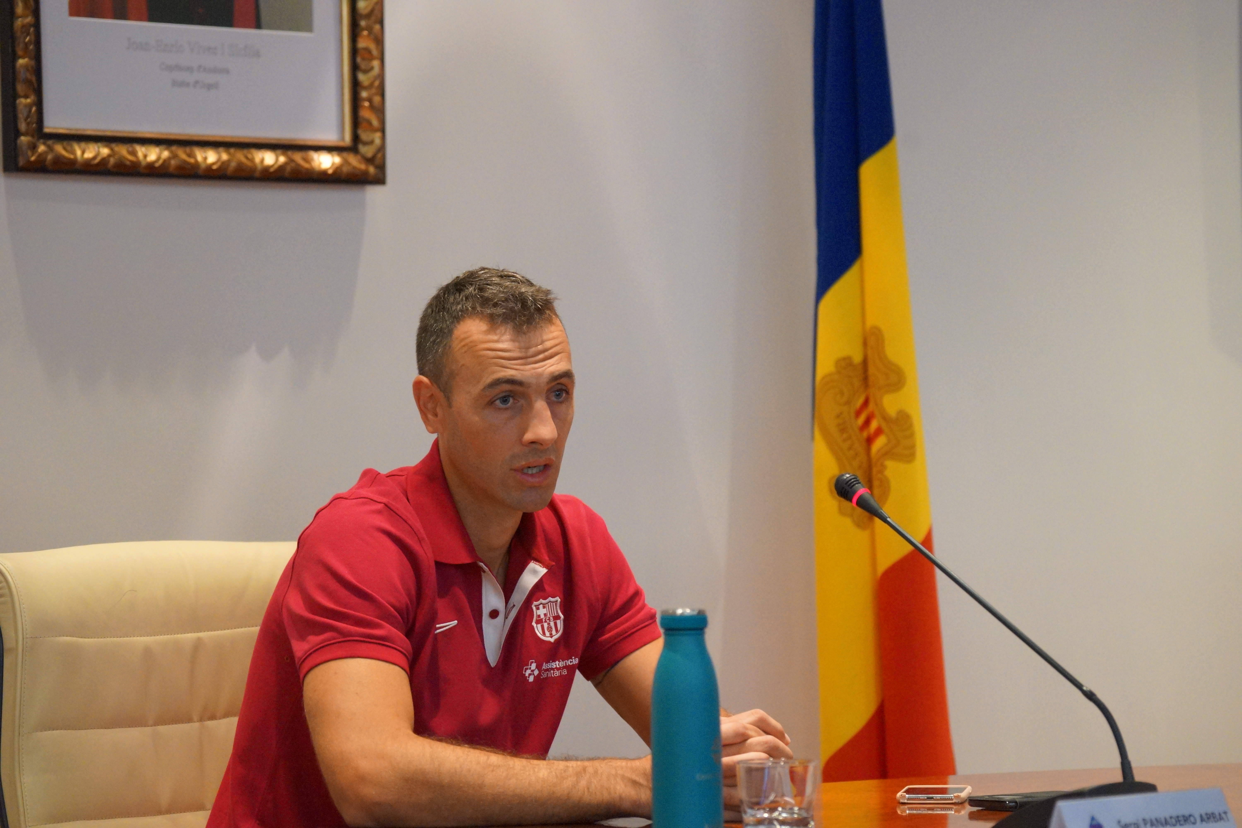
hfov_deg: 13.7
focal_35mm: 150
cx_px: 621
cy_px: 414
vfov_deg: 9.1
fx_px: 5175
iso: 6400
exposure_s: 1/125
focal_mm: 150
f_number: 5.6
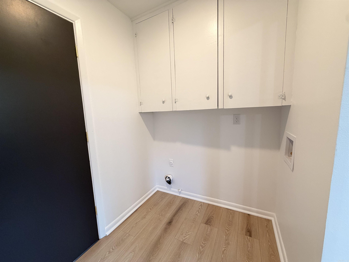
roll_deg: +2.7
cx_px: 174
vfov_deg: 85.7
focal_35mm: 14
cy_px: 131
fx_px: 141
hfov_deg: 102.1
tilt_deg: -7.3
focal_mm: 2.22
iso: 160
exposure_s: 1/60
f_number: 2.2
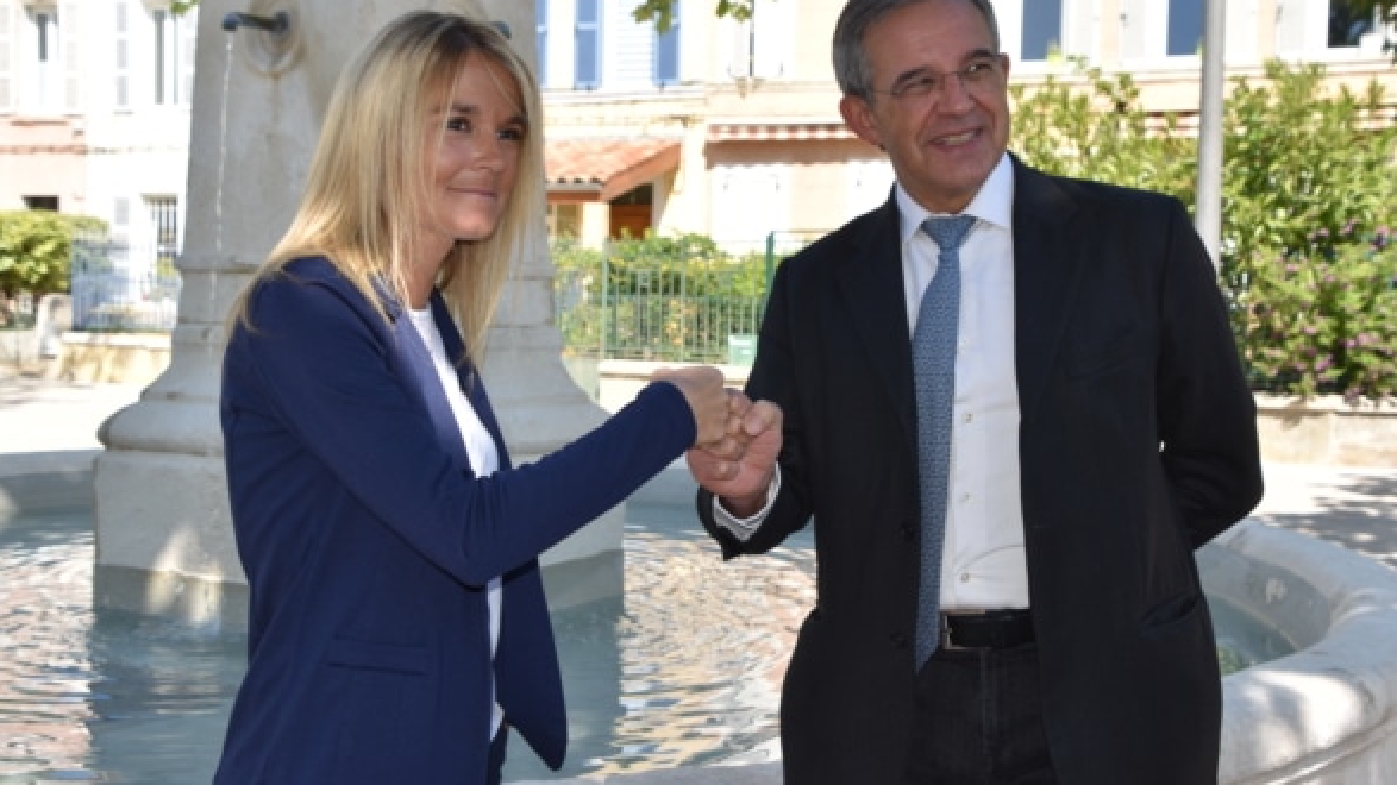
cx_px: 709
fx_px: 1667
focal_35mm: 45
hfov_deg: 45.5
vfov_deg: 26.5
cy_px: 357
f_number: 7.1
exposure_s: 1/200
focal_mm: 28
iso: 100
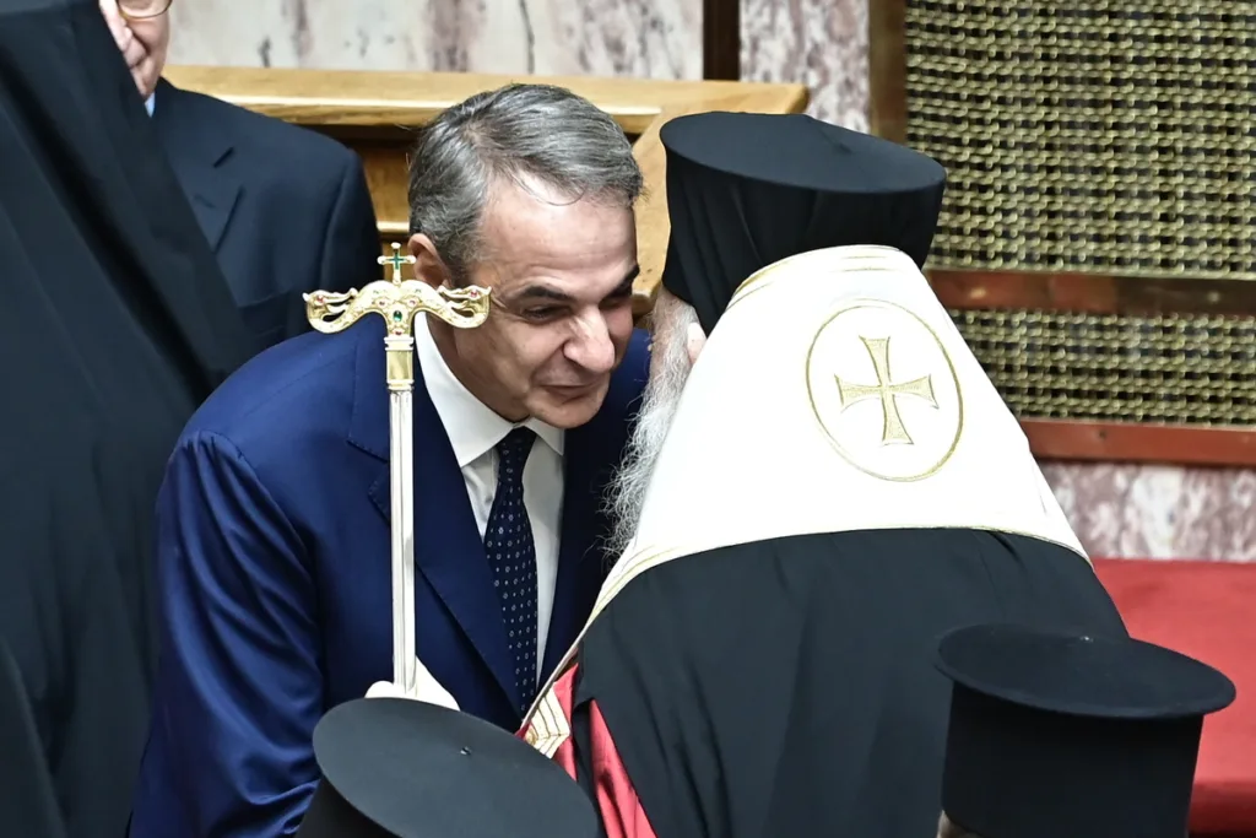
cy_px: 419
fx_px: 10467
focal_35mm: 300
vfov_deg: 4.6
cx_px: 628
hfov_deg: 6.9
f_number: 4
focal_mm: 200
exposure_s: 1/160
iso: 1000
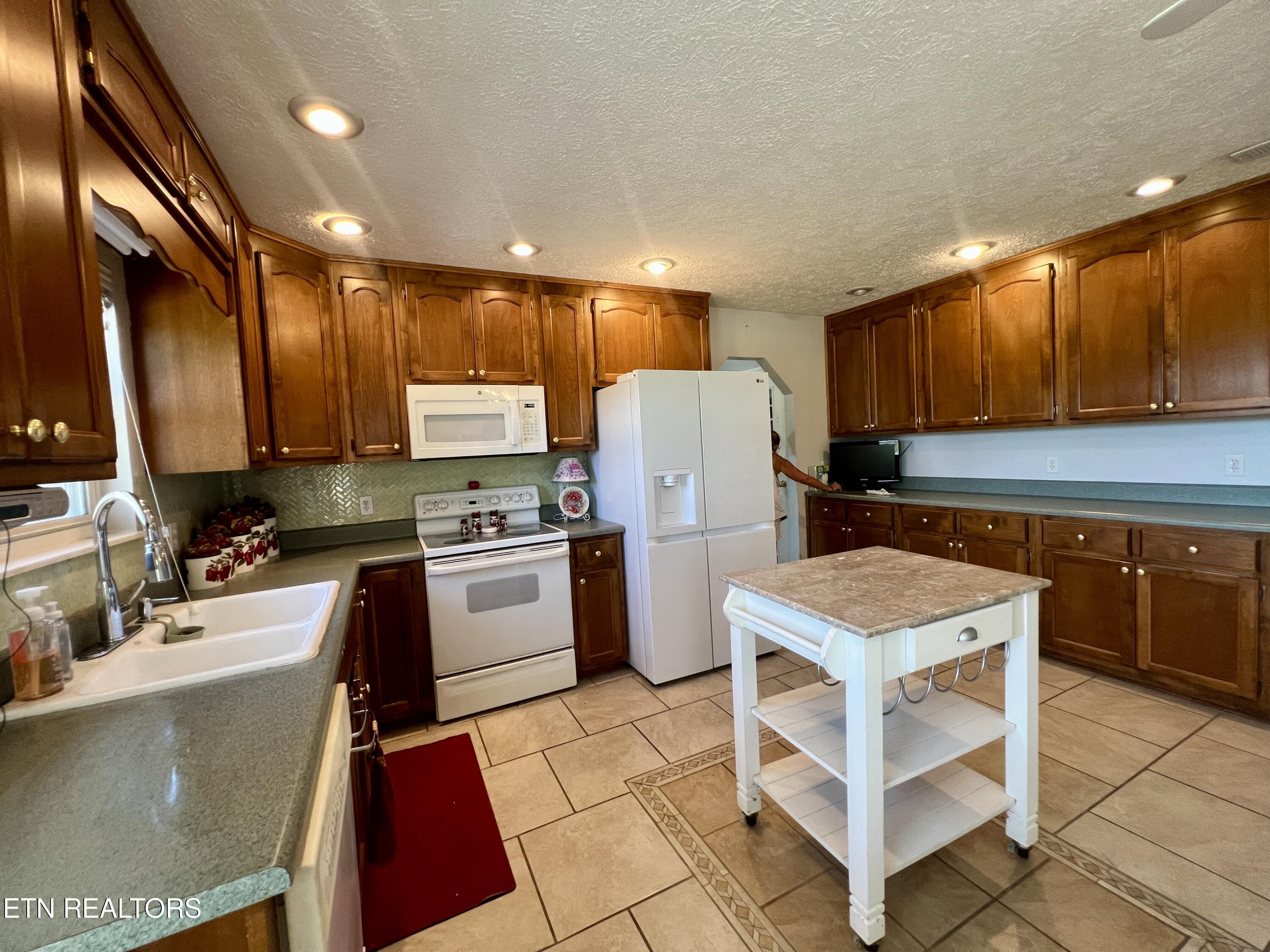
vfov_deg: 89.9
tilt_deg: -2.3
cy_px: 476
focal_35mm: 13
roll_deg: +3.8
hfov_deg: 106.2
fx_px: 477
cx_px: 635
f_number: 1.8
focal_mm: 1.57
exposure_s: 1/120
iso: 160
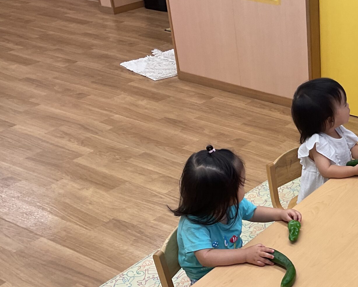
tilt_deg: -33.2
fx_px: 625
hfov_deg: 29.7
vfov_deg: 25.3
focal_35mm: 59
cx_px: 364
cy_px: 239
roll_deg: +1.0
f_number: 1.8
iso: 50
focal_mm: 3
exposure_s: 1/120
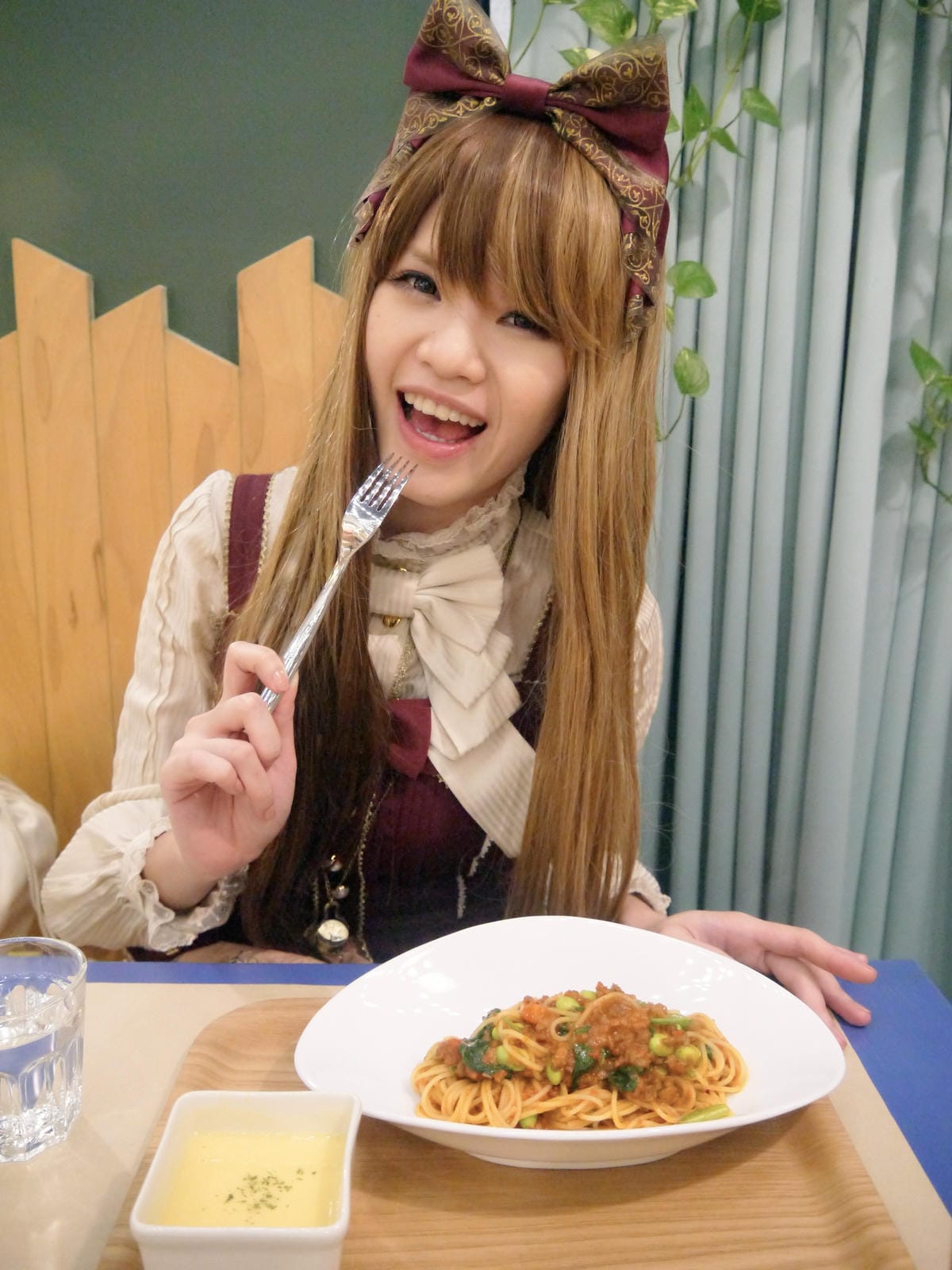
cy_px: 635
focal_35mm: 28
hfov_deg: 49.7
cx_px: 476
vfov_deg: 63.4
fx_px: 1027
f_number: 3.5
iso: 1600
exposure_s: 1/50
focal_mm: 14
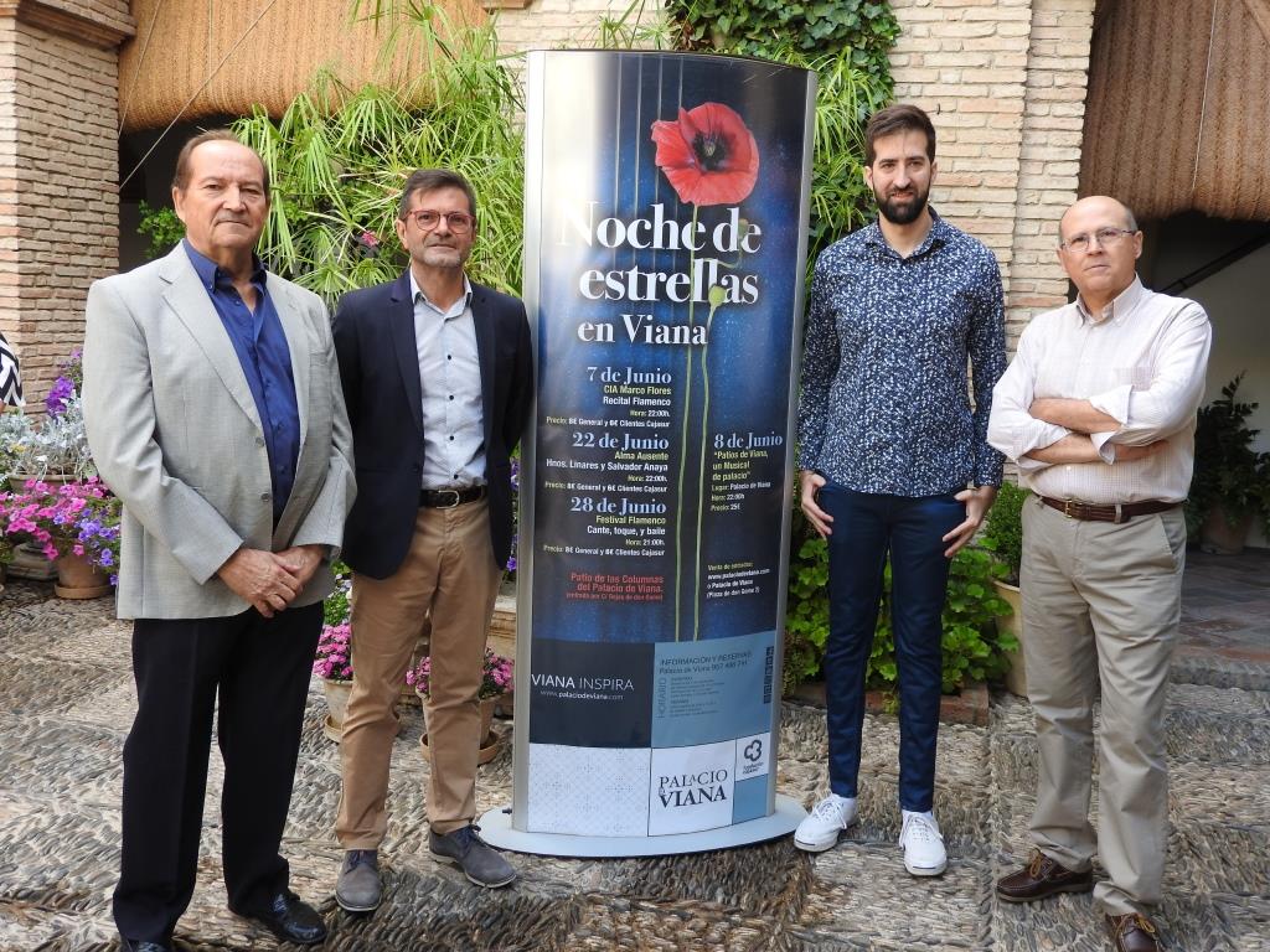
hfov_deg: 55.4
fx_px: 1211
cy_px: 476
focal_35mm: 33
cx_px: 635
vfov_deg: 42.9
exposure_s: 1/50
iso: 100
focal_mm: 5.9
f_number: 3.6
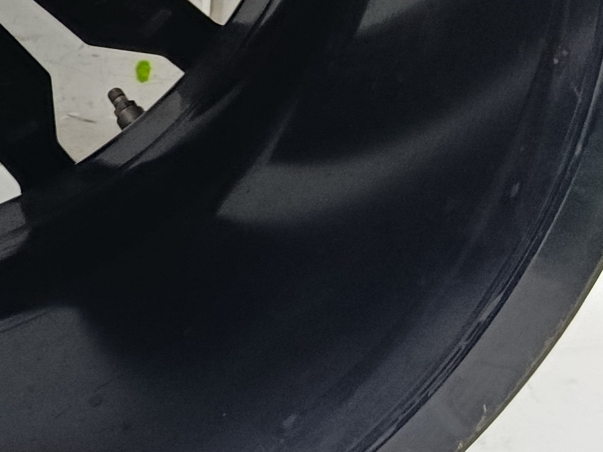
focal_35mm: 107
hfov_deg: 17.1
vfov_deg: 13.4
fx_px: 1864
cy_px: -110
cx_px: -223
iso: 852
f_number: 1.7
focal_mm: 5.24
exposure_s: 1/50
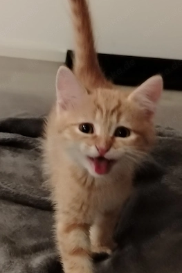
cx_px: 92
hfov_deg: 18.0
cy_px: 138
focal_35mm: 76
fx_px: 576
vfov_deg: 26.6
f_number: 1.75
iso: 2531
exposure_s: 1/25
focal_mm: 5.25
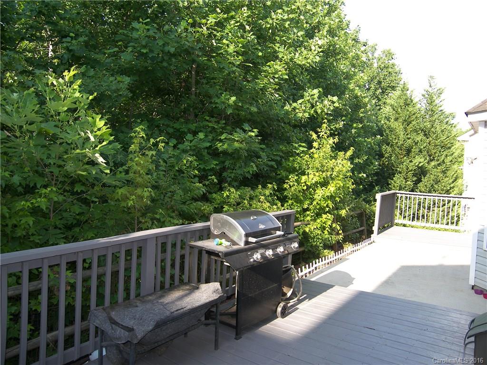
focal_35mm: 25
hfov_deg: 69.4
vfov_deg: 54.9
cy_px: 182
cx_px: 244
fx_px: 352
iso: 50
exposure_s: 1/160
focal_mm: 5.3
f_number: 2.8
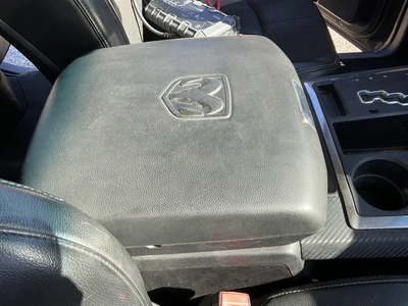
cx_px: 204
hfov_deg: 61.7
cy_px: 153
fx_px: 342
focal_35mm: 29
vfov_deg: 48.2
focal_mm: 3
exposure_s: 1/122
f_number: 1.8
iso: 20
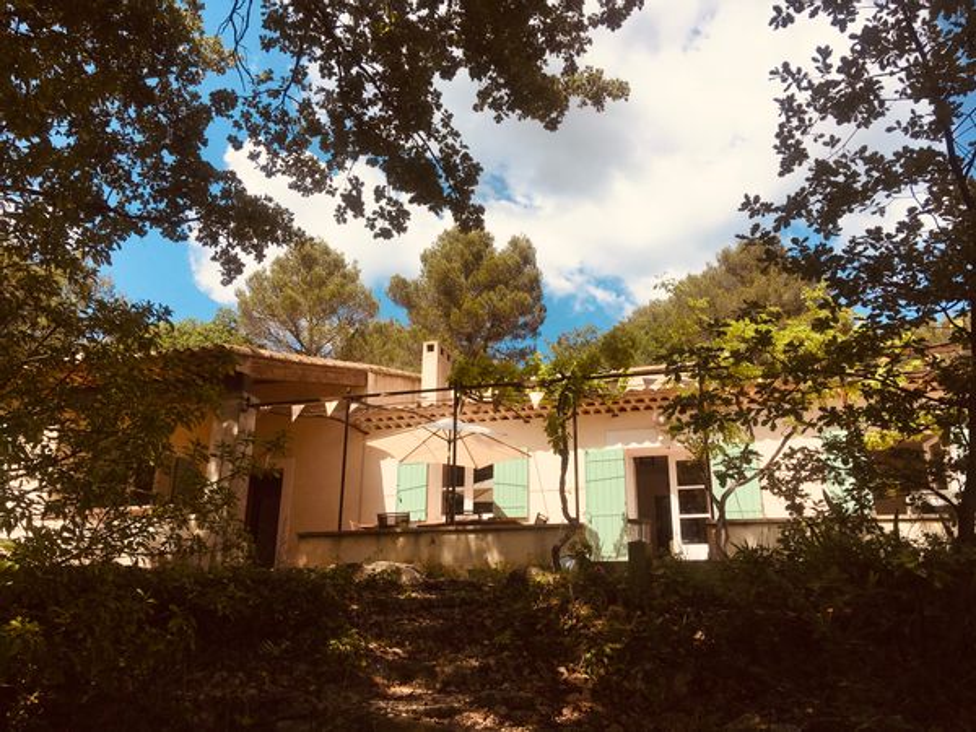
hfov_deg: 61.7
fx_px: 818
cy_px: 366
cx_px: 488
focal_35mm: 29
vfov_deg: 48.2
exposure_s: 1/1637
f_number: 2.2
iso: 25
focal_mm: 4.15
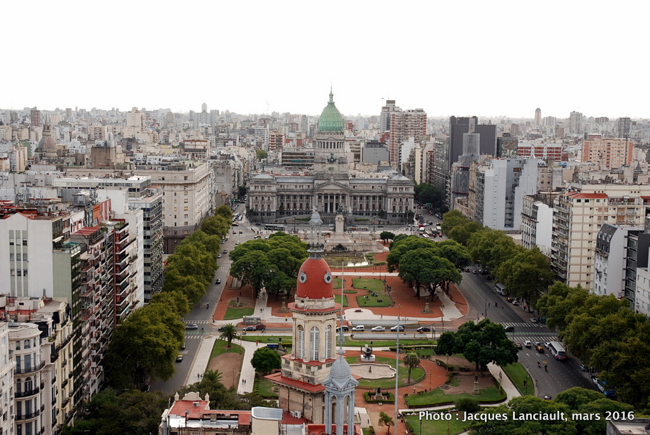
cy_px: 218
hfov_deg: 38.8
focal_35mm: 51
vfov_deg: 26.6
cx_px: 325
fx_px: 922
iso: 100
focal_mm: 34
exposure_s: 1/160
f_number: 6.3
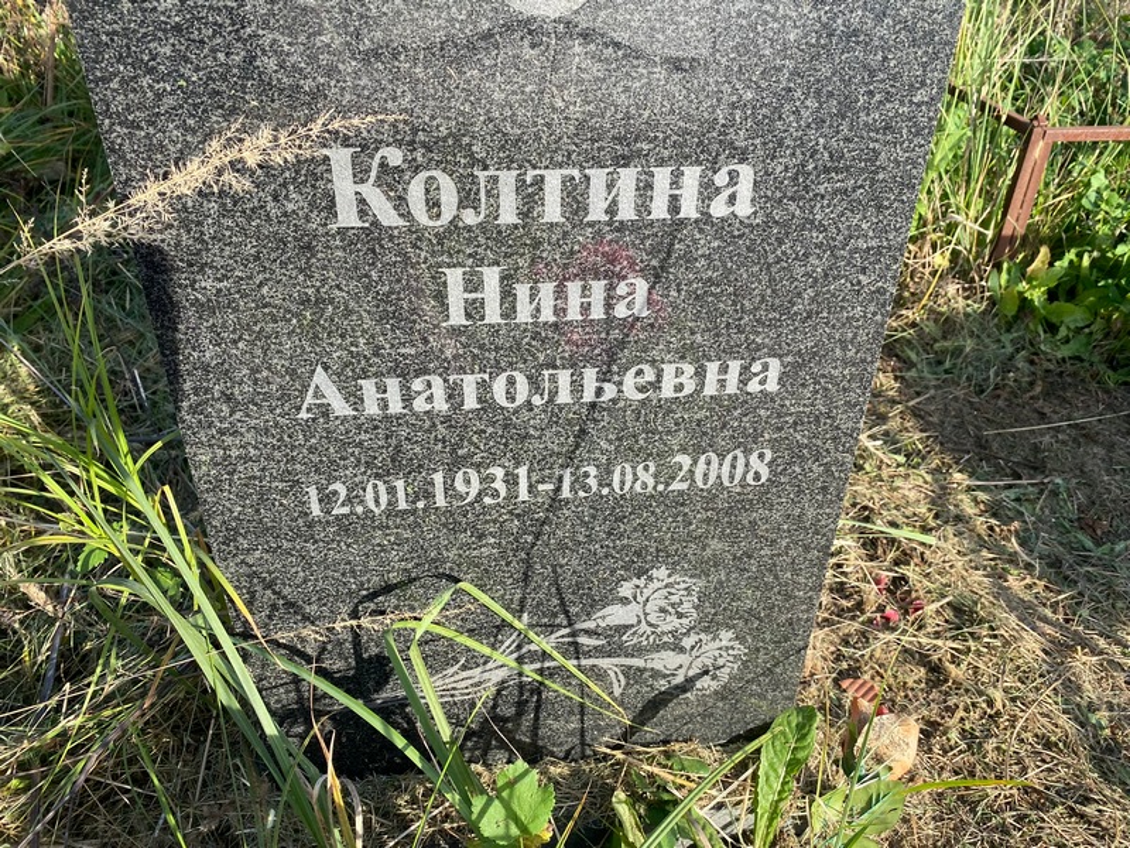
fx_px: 849
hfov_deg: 67.3
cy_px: 424
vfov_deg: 53.1
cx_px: 565
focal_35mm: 26
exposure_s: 1/752
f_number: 1.8
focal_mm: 4.25
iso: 32
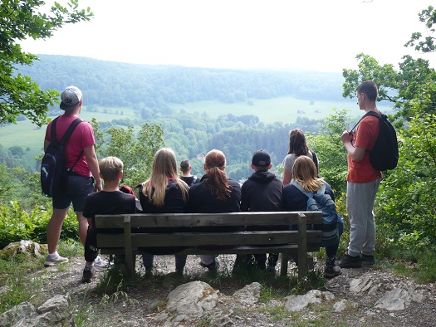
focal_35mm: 40
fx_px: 504
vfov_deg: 36.0
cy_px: 159
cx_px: 225
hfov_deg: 46.8
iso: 100
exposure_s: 1/250
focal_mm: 5.8
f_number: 2.8
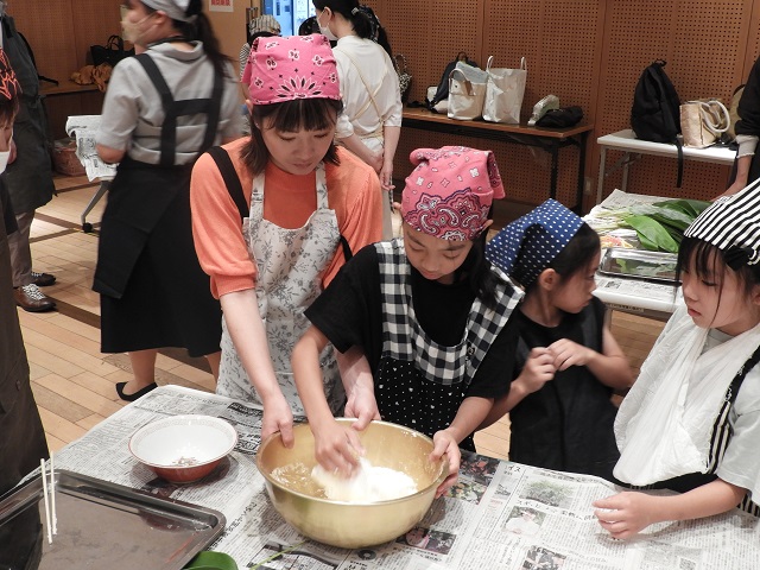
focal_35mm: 40
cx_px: 380
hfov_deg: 46.8
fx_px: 878
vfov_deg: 36.0
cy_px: 285
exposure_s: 1/25
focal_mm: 7.2
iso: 400
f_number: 3.8
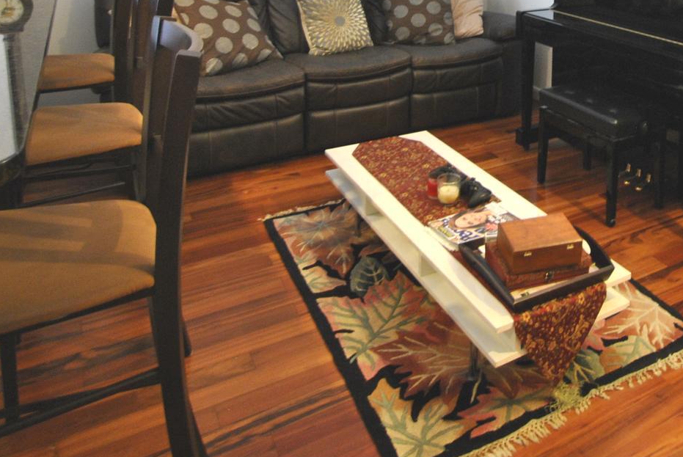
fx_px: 627
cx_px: 560
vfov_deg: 35.8
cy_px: -10
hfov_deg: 52.9
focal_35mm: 33
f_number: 3.5
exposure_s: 1/6
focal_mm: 10
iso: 400
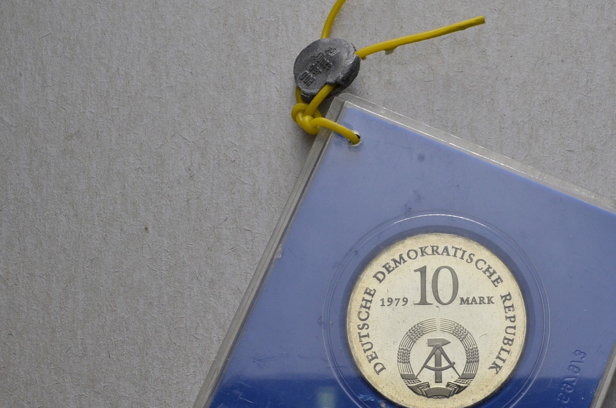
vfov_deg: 21.4
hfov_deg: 31.3
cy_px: 259
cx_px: 479
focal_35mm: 63
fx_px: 1076
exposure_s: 1/250
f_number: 14
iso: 400
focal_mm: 26
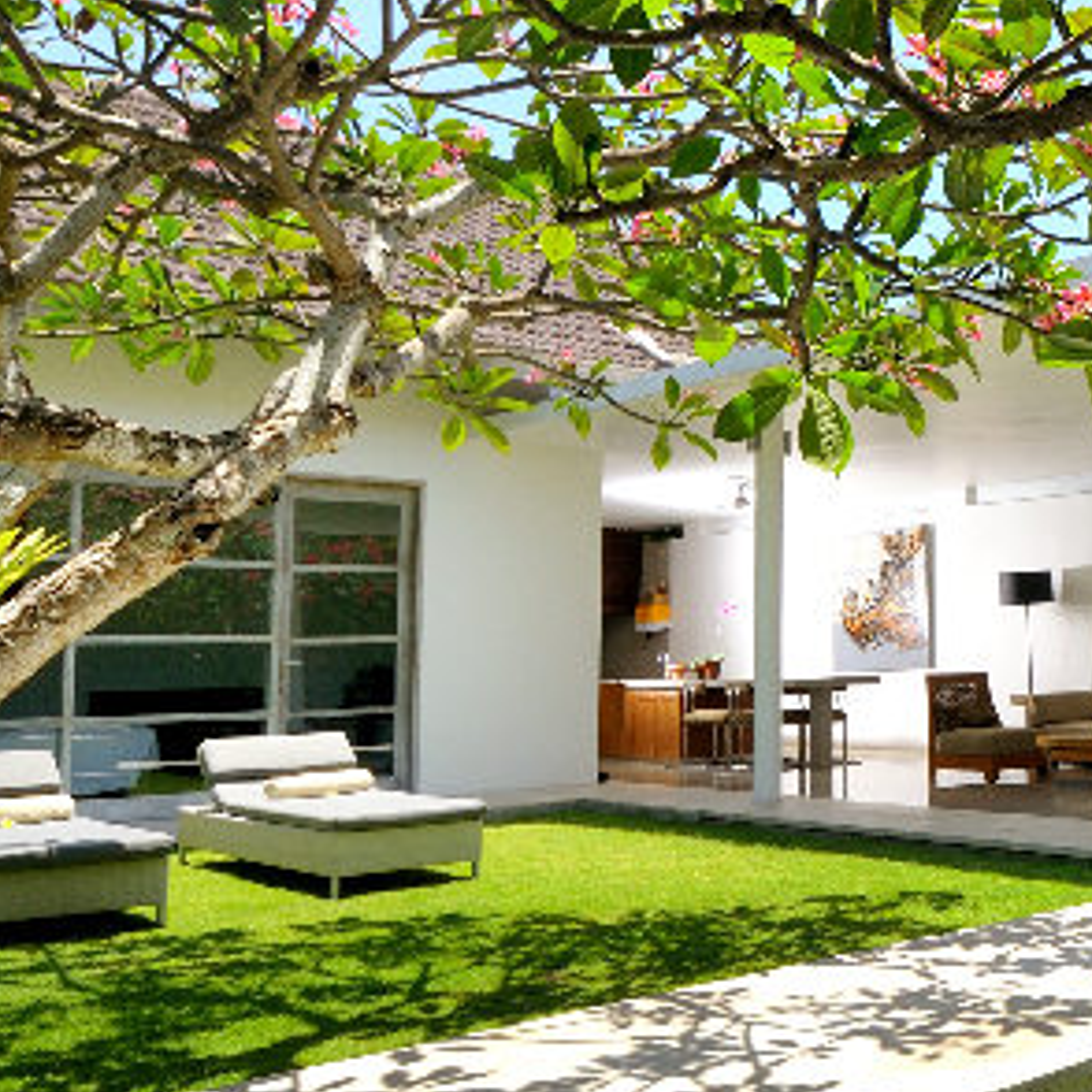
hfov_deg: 38.9
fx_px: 1362
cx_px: 1081
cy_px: 451
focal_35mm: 38
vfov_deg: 43.5
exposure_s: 1/160
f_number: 10
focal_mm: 11
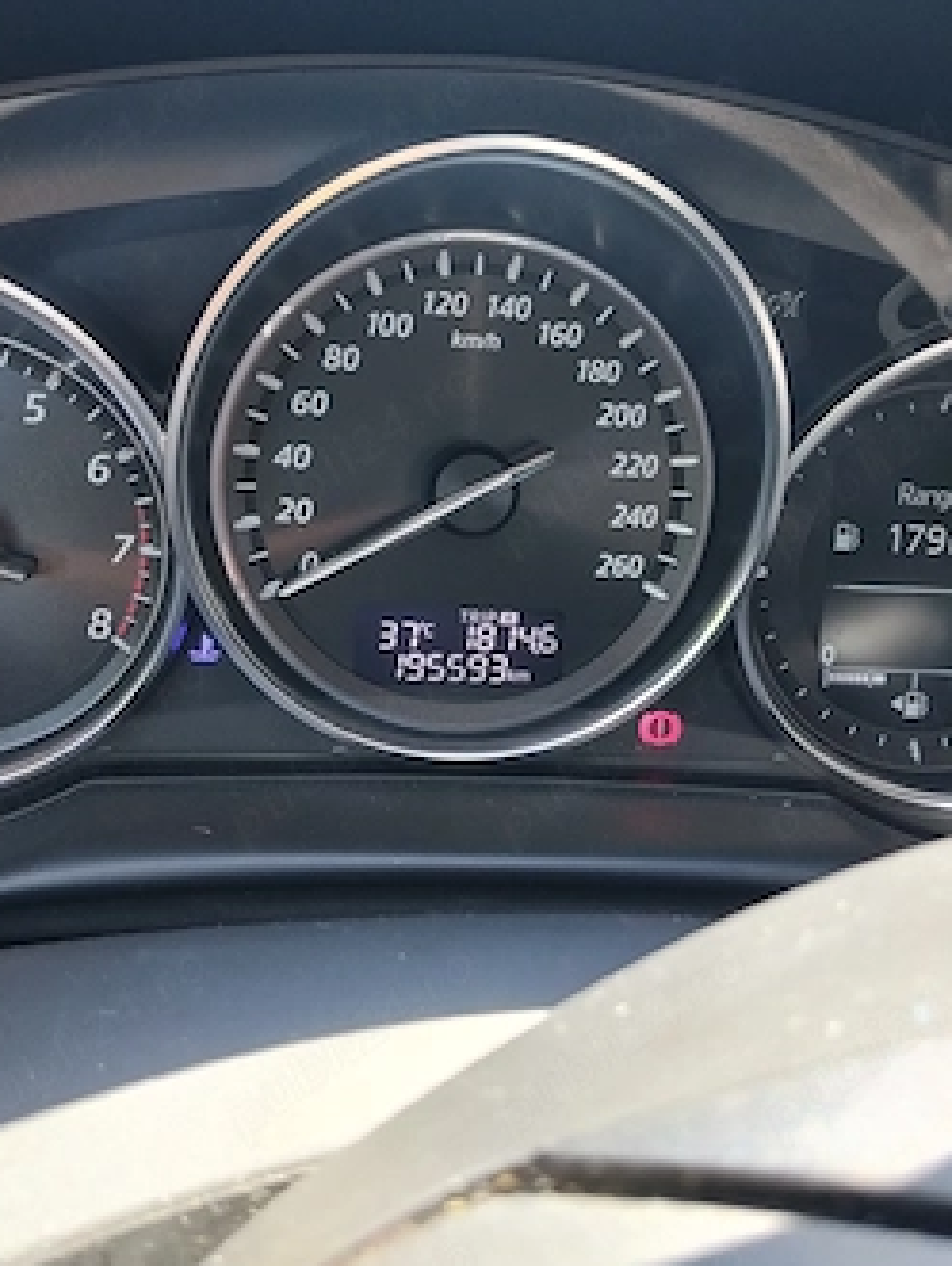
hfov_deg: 40.8
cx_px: 486
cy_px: 520
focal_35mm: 35
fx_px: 1281
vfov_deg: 52.3
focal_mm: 4.22
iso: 160
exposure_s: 1/100
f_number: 1.8
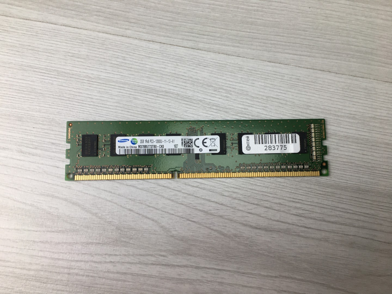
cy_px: 147
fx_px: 328
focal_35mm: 29
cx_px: 196
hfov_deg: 61.7
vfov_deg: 48.2
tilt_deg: -81.8
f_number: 2.2
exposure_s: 1/100
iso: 25
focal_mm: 4.15
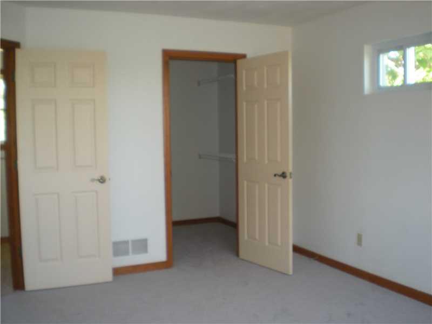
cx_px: 216
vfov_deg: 37.7
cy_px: 162
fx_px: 474
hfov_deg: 49.0
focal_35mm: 38
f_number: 3.1
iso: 157
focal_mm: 6.3
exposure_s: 1/30
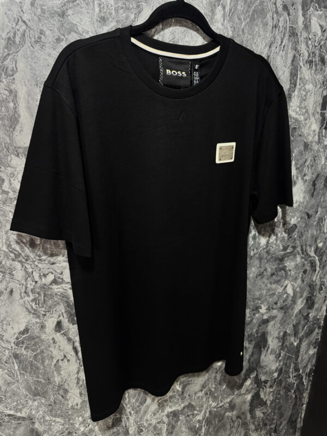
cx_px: 164
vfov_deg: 71.6
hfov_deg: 56.8
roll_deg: +0.7
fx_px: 302
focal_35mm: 24
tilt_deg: -19.8
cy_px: 218
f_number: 1.78
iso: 500
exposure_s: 1/60
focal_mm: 6.76
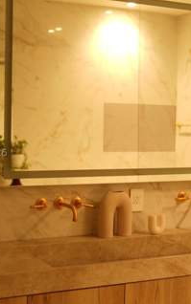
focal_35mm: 77
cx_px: 108
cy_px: 152
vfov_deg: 26.8
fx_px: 641
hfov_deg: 16.9
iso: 64
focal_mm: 50
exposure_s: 1/6
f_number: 2
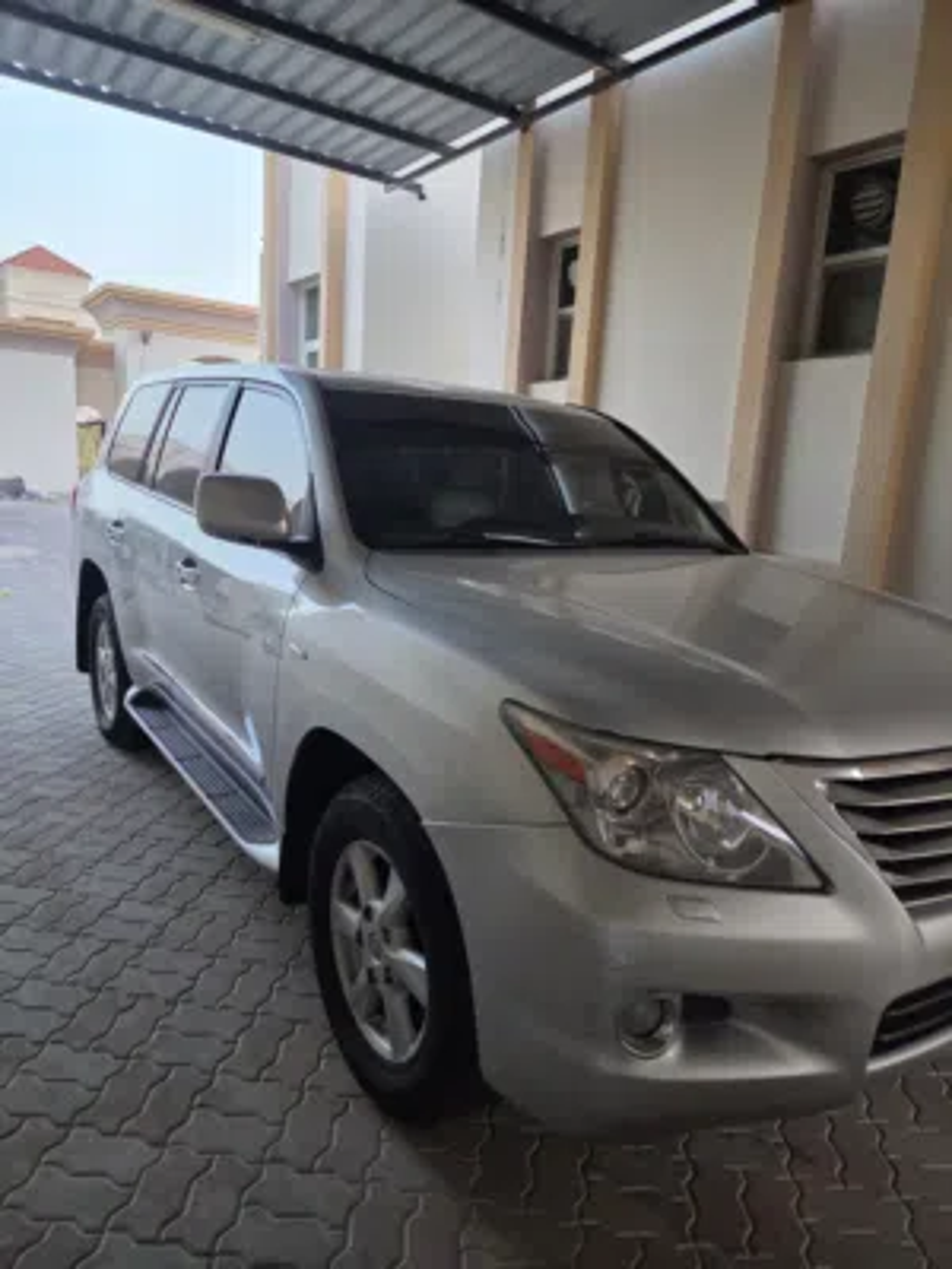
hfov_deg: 58.9
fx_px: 843
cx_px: 476
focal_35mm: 23
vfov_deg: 73.9
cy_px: 634
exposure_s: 1/100
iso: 250
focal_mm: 5.4
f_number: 1.8
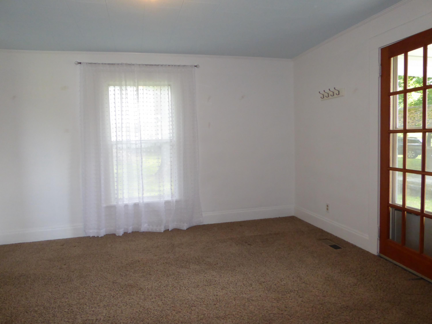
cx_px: 216
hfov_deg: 69.4
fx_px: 312
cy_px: 162
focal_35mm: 25
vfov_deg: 54.9
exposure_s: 1/60
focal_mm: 4.3
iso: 320
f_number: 3.3
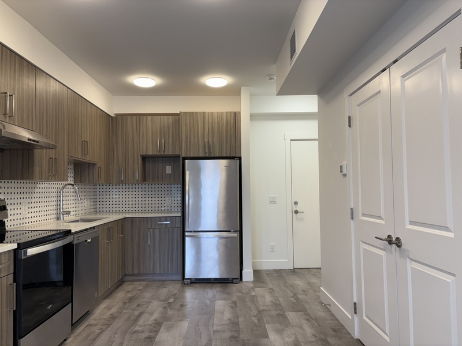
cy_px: 173
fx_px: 347
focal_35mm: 26
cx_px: 231
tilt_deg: +2.3
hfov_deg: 67.3
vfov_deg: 53.1
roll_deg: +0.7
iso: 80
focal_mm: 5.96
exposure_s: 1/120
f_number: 1.6
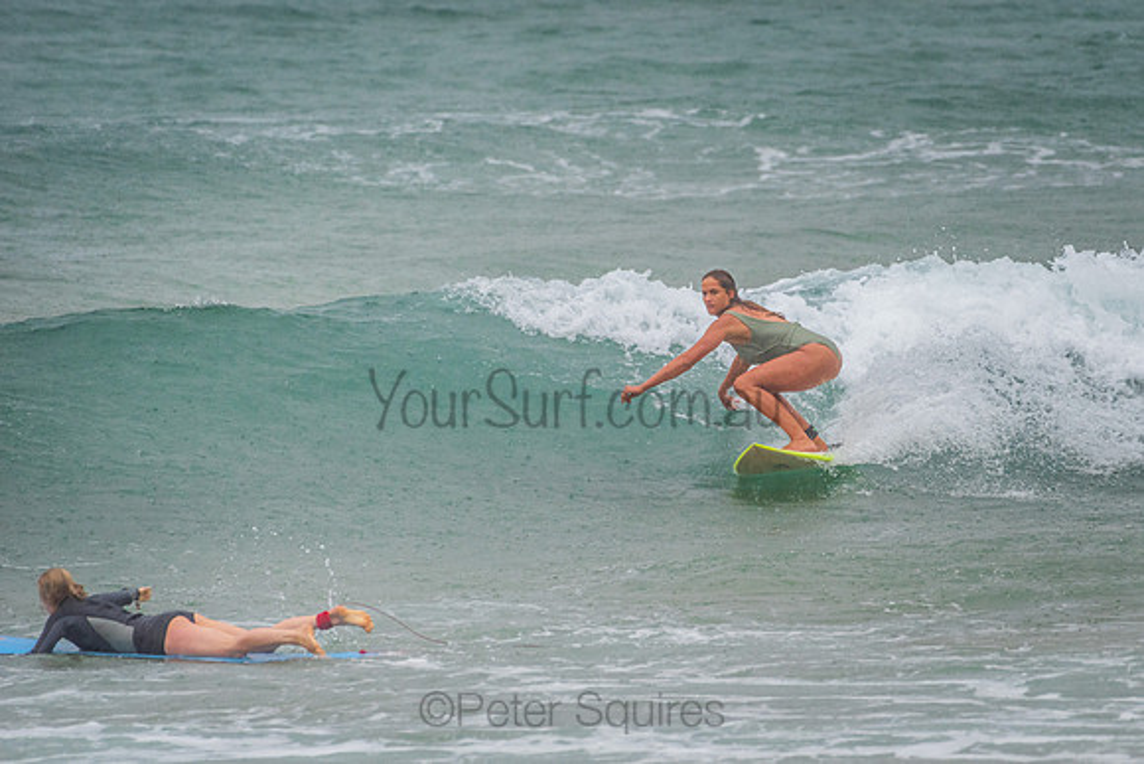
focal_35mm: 663
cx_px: 759
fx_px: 21088
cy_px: 366
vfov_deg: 2.1
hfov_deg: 3.1
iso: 400
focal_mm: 500
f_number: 5.6
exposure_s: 1/320
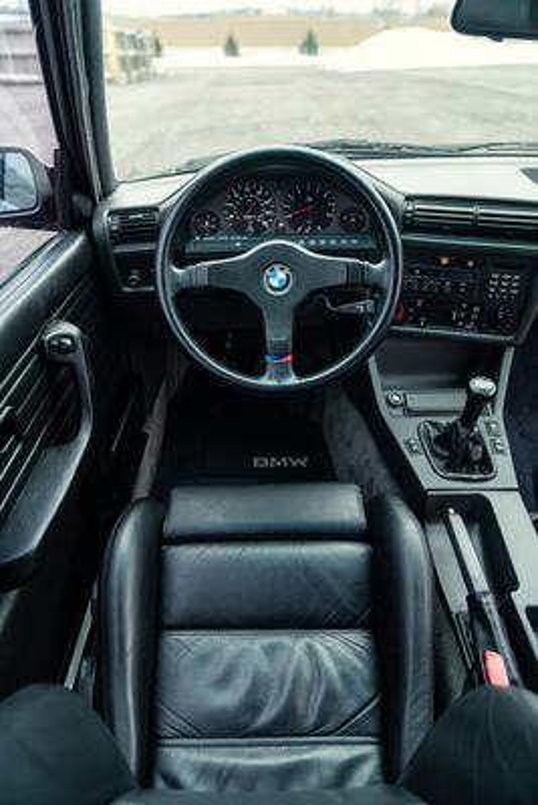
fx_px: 537
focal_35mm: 24
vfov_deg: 73.7
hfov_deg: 53.2
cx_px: 269
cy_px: 402
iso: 320
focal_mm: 24
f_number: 2.8
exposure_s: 1/100
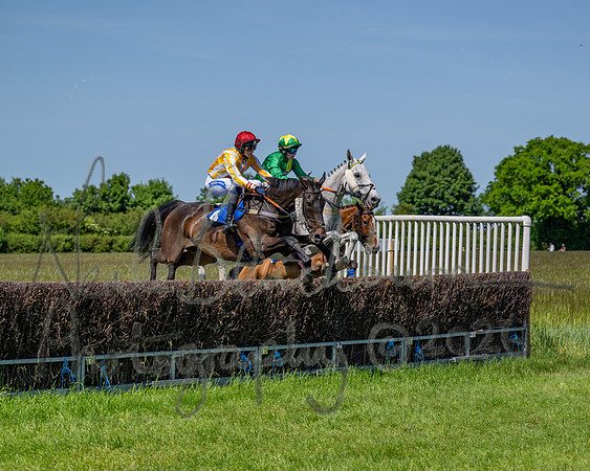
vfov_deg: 15.9
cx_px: 295
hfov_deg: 19.8
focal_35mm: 97
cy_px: 235
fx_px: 1691
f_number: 4
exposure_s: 1/2000
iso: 125
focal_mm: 86
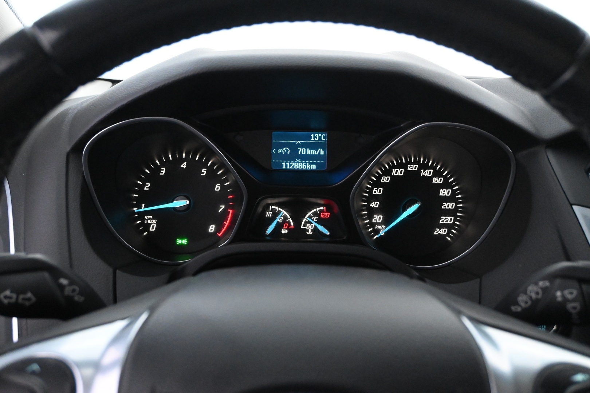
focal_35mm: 33
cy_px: 196
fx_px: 541
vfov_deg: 40.0
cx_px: 295
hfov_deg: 57.2
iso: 6400
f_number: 4.5
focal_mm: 22
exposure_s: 1/60
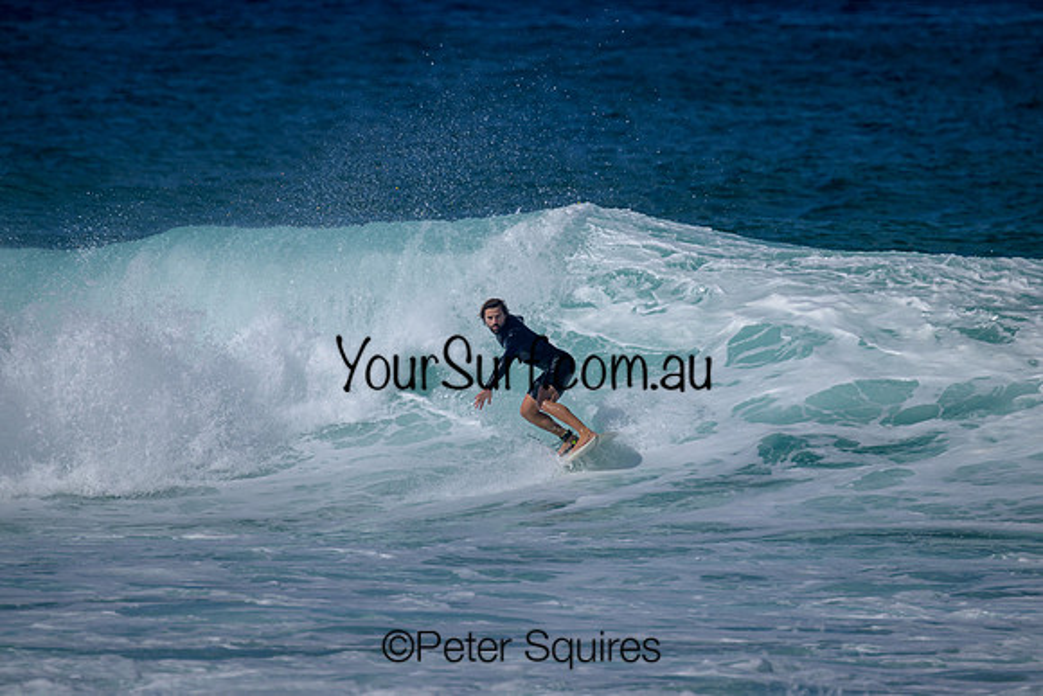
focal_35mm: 800
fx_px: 23182
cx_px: 522
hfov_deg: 2.6
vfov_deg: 1.7
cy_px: 348
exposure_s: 1/2000
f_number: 11
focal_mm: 800
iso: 360
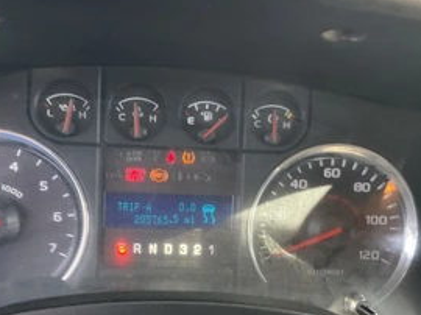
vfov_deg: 33.2
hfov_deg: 43.9
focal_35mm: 43
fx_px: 523
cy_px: 217
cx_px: 195
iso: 64
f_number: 1.8
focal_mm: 3
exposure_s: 1/60
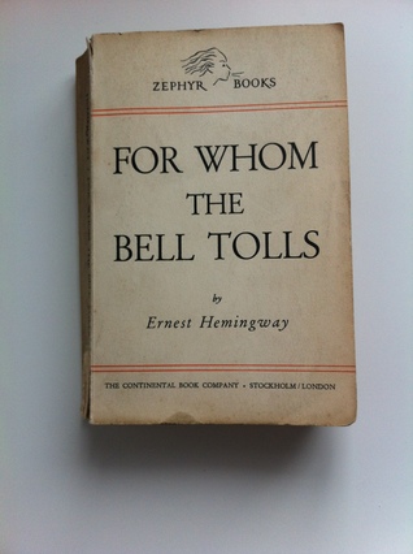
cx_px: 206
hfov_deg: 40.6
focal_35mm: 35
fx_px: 558
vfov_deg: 52.7
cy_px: 277
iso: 100
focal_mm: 3.85
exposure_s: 1/60
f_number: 2.8
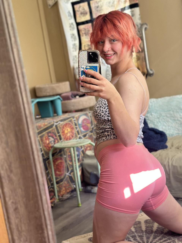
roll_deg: +7.4
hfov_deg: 30.3
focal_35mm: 48
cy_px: 122
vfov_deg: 39.7
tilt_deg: -14.6
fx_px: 336
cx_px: 91
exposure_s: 1/60
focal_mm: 6.86
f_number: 1.78
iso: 200
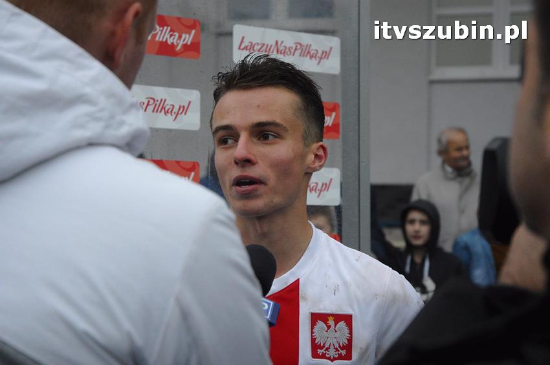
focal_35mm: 84
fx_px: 1282
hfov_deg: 24.2
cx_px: 275
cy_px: 182
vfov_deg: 16.2
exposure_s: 1/320
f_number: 4.5
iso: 2000
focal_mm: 56
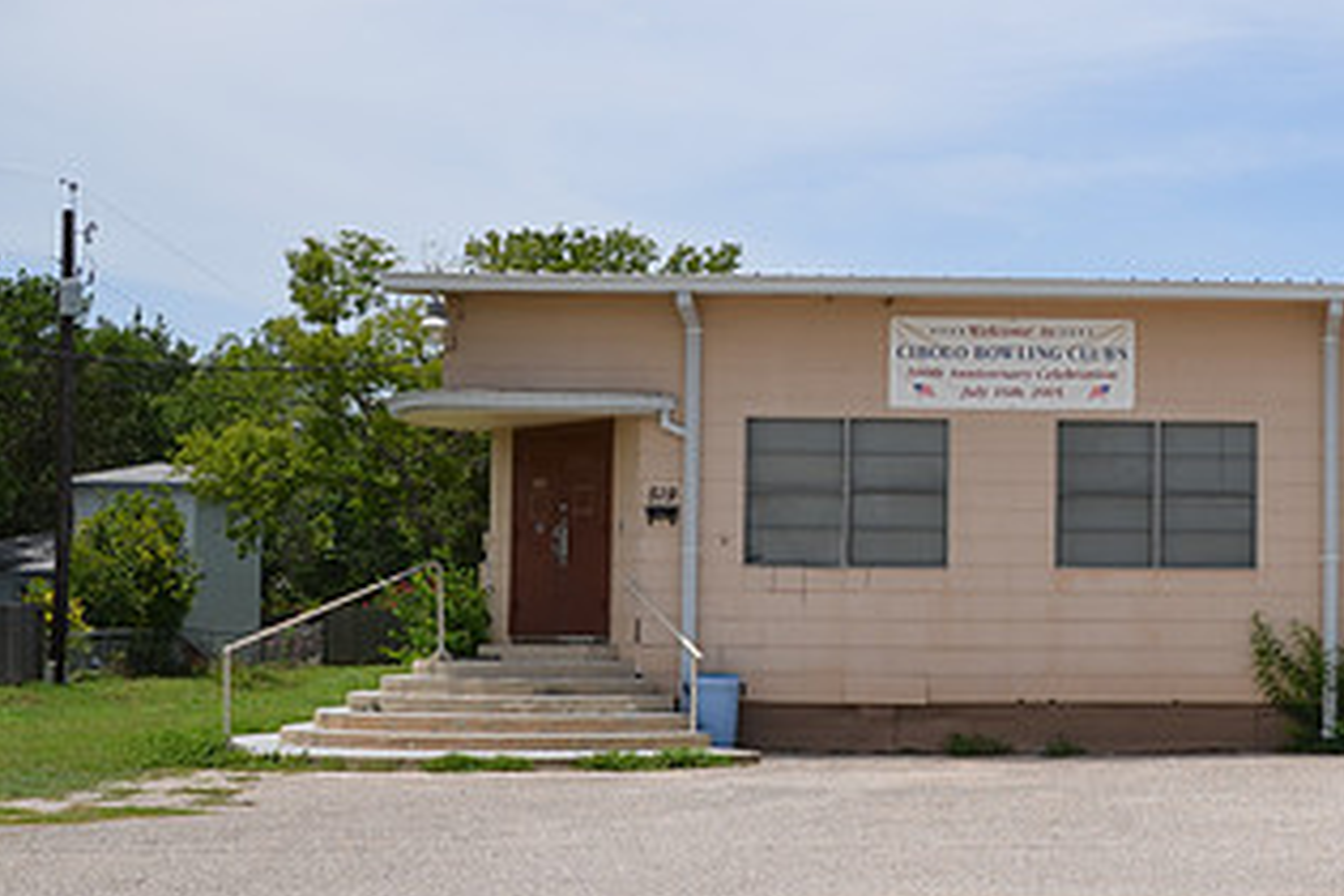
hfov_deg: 32.7
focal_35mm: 58
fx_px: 2162
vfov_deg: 23.4
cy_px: 495
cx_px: 1225
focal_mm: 21
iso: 100
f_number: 10
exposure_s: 1/250
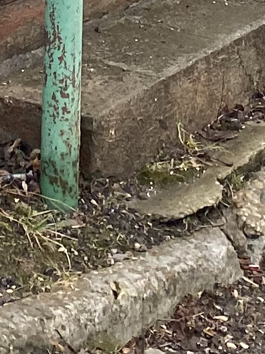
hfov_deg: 7.9
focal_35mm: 183
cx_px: -161
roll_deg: -1.5
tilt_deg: +6.7
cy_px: -717
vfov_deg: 8.8
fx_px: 1867
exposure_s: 1/121
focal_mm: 4.25
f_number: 1.8
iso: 80
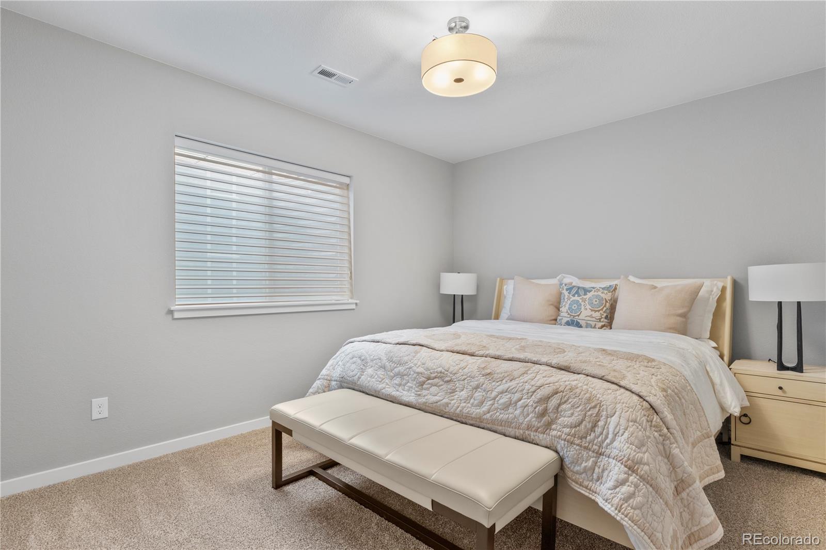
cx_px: 413
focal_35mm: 17
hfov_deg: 92.5
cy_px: 275
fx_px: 396
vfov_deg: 69.6
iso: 250
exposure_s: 1/5
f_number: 8
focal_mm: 11.5
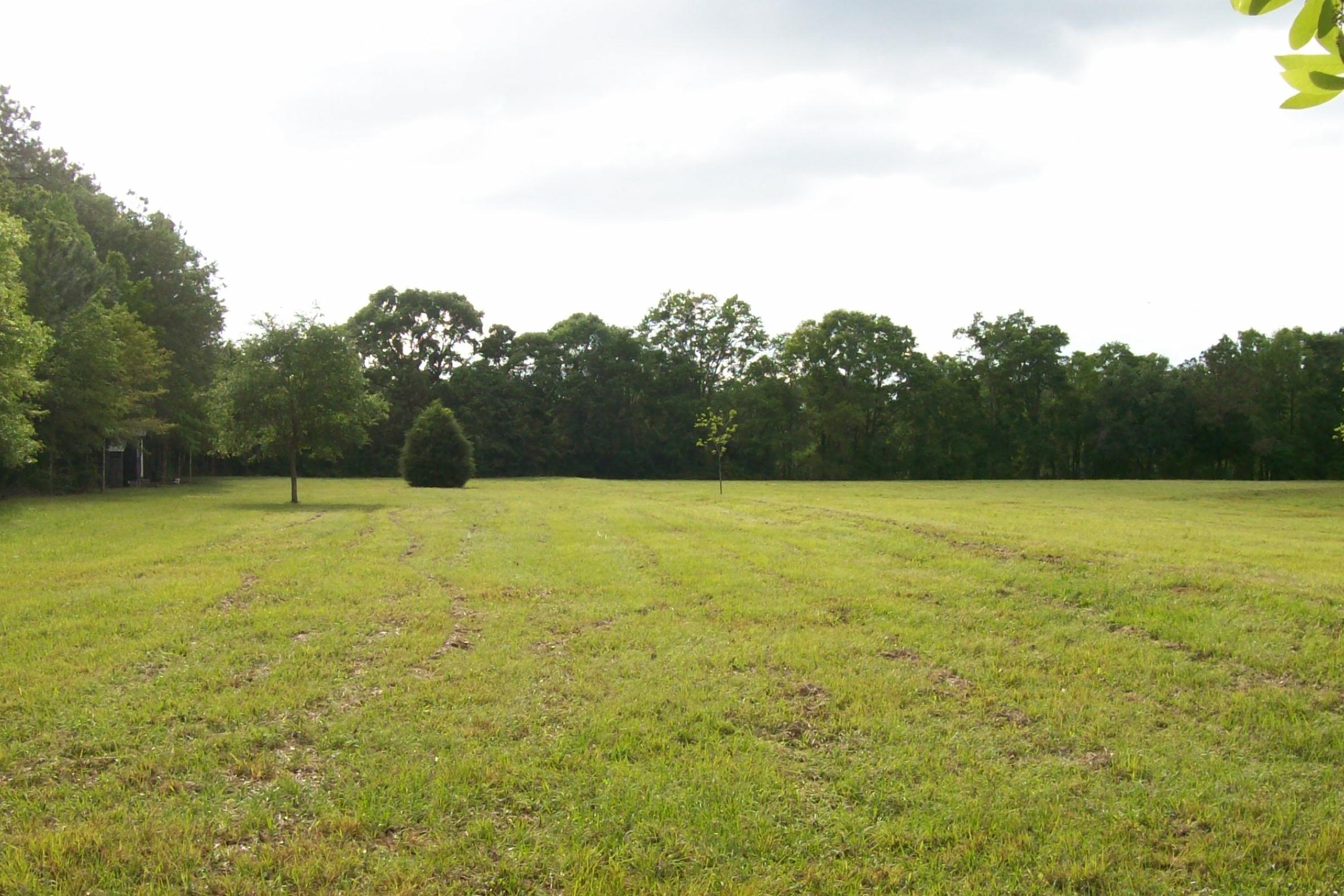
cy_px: 492
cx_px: 651
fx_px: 1755
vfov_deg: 28.6
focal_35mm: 47
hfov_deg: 41.9
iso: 80
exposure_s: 1/258
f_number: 4.8
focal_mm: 6
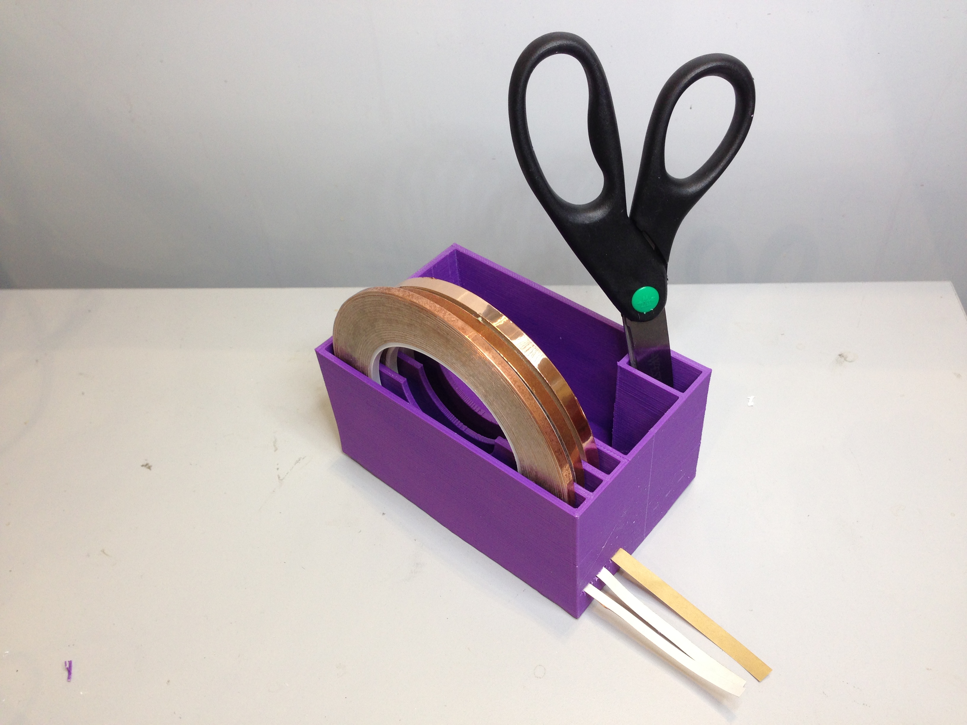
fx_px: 922
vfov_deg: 42.9
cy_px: 362
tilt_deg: -47.7
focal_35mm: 33
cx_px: 484
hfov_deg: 55.4
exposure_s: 1/60
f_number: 2.4
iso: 64
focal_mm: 4.12
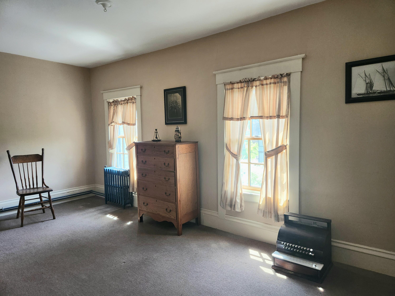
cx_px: 198
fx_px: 262
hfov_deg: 73.9
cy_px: 148
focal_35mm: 23
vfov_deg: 58.9
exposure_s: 1/120
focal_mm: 5.4
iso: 250
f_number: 1.8
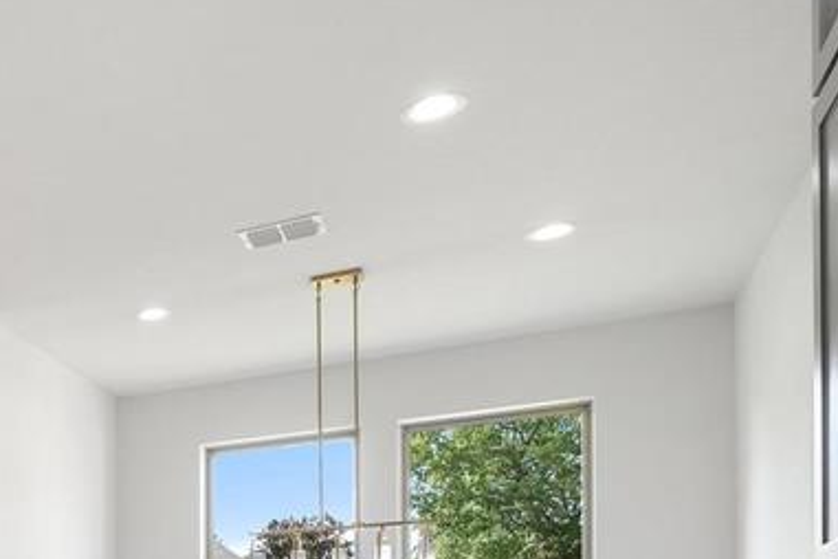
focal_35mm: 43
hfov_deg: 34.3
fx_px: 1001
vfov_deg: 27.1
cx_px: -216
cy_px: 689
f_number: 10
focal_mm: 16
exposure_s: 1/15
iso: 400
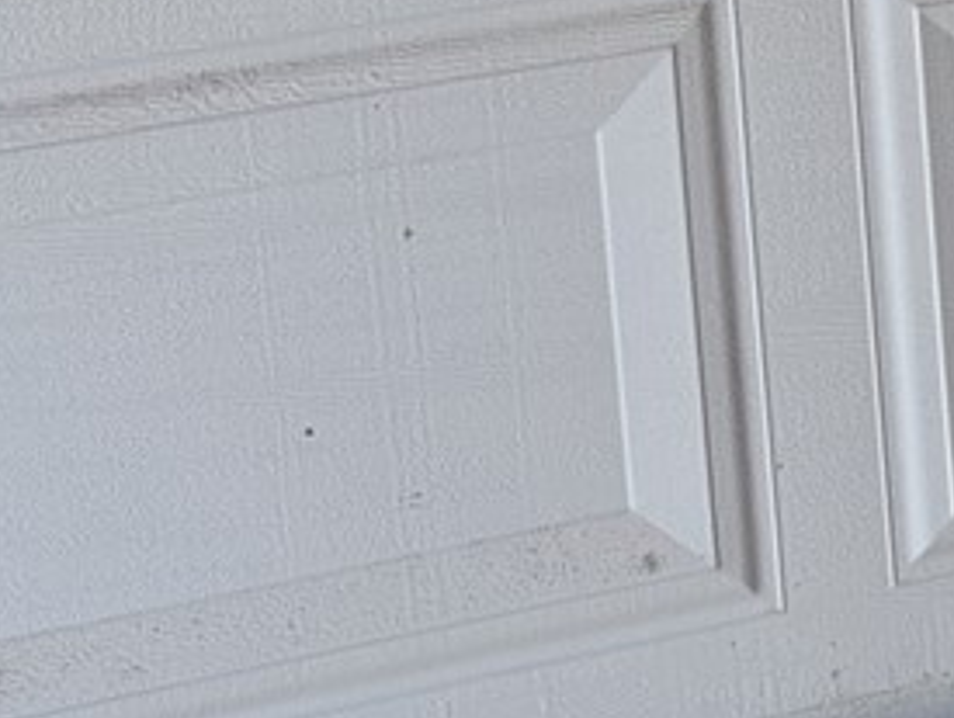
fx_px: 4608
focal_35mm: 167
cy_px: -326
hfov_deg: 10.3
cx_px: 2251
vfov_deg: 8.7
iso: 49
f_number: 1.68
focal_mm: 6.9
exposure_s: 1/27.6
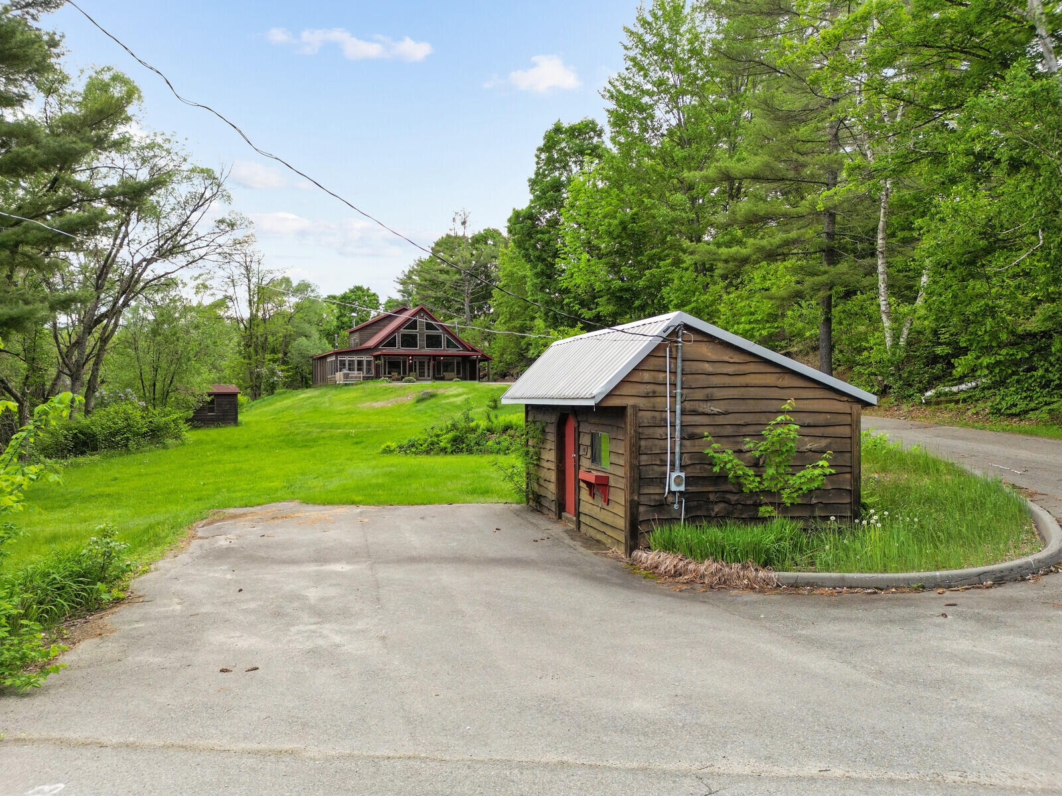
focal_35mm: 24
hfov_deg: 71.6
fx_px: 736
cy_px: 398
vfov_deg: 56.8
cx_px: 531
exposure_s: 1/640
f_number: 1.7
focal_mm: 6.72
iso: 200
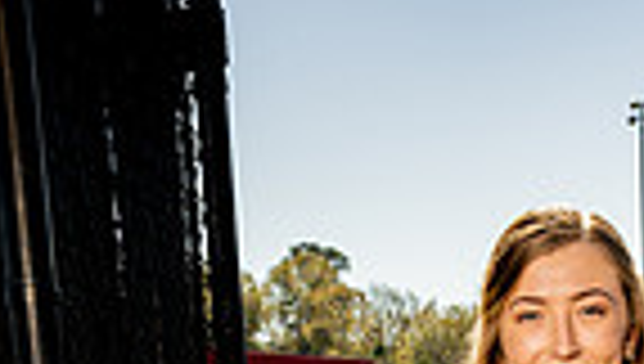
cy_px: 971
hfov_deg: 18.4
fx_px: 1967
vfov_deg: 9.1
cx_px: 549
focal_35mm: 115
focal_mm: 35
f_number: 10
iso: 250
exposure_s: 1/250
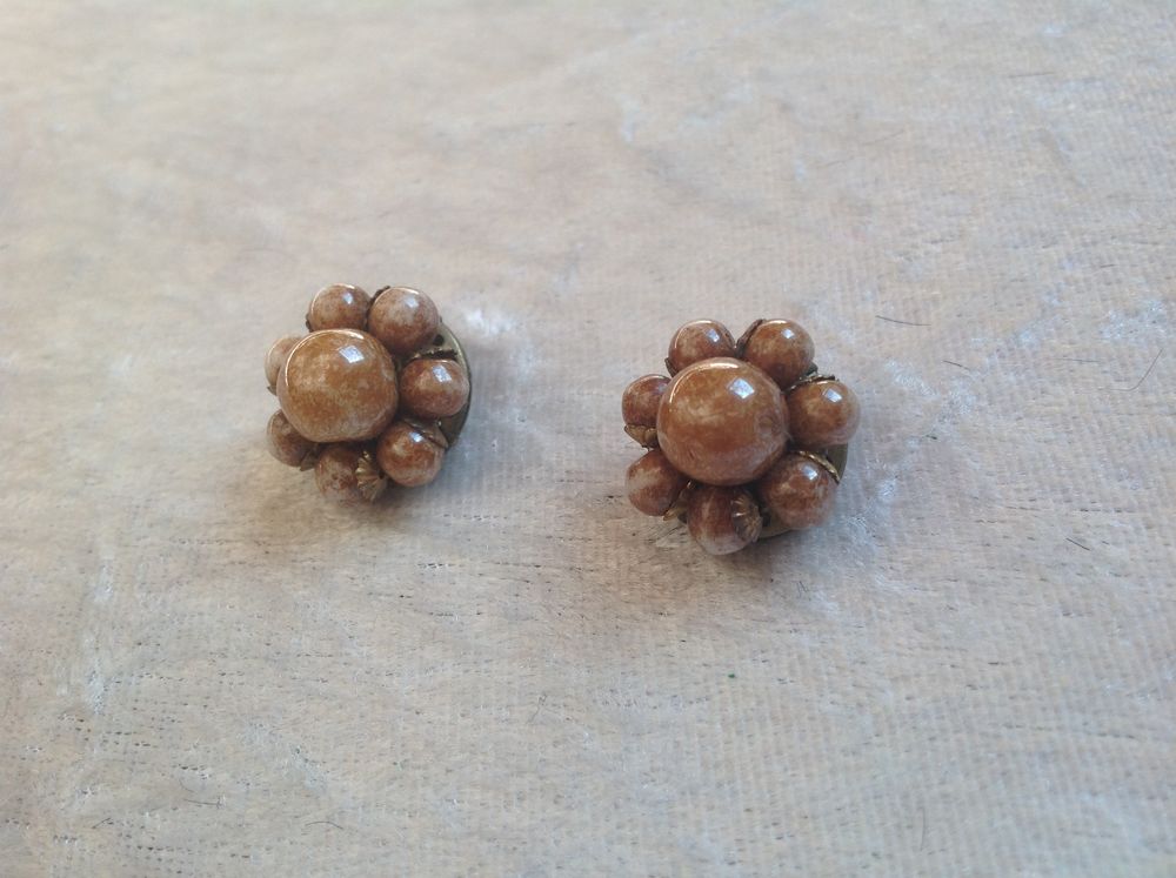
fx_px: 1187
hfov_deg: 52.7
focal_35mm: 35
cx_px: 588
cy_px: 439
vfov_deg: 40.6
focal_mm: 4.28
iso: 50
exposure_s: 1/149
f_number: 2.4
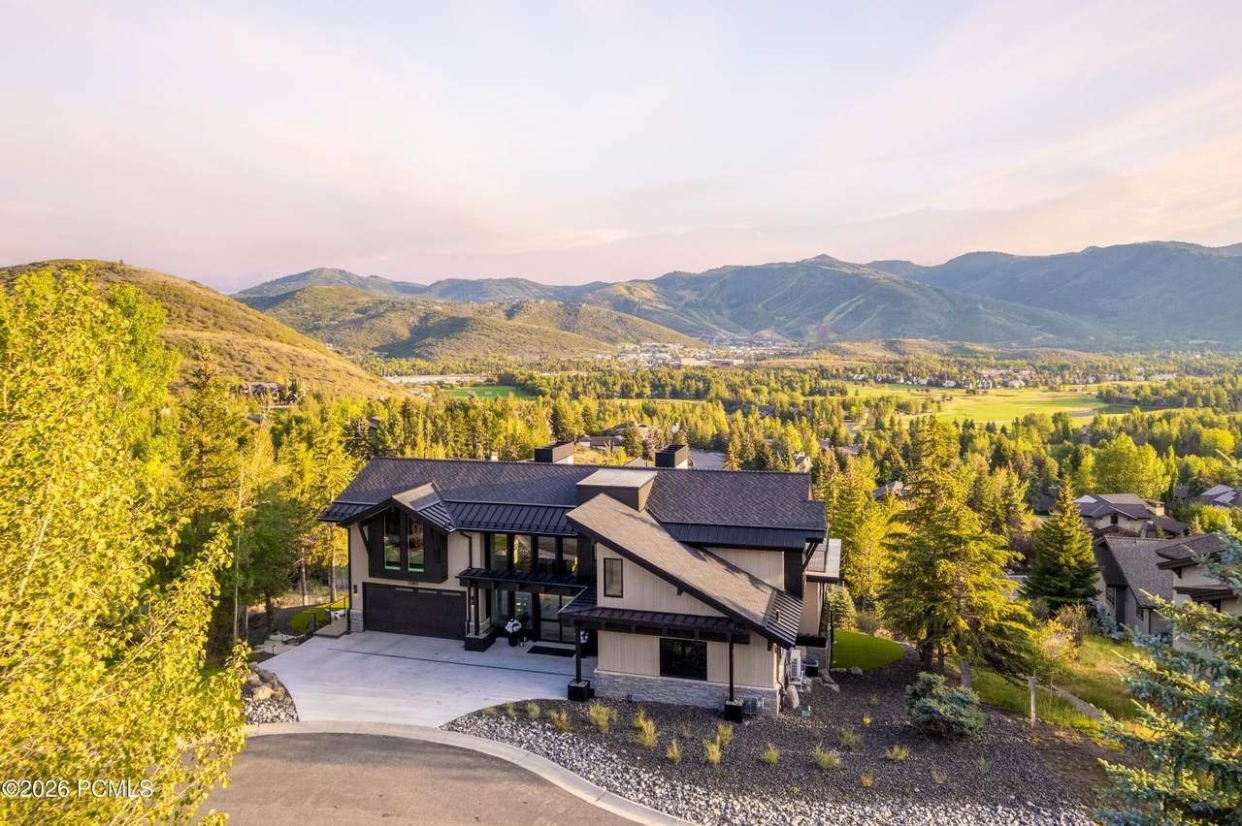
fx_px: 759
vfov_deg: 57.2
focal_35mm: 22
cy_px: 413
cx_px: 621
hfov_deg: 78.6
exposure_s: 1/640
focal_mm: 8.38
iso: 120
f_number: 2.8
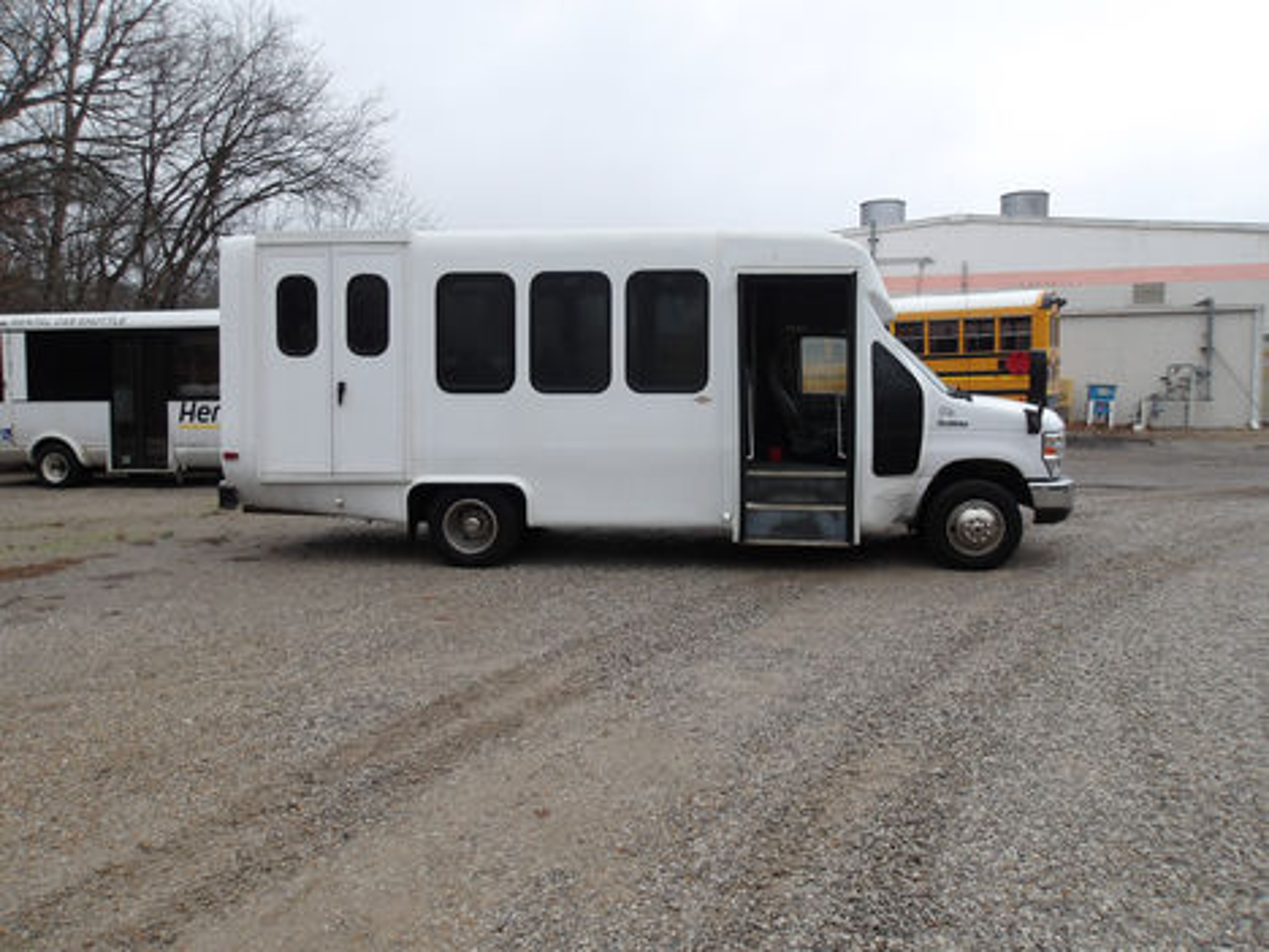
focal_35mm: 27
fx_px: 990
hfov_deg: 65.3
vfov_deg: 51.4
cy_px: 476
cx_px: 634
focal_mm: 4.9
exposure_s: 1/233
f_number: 3
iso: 100
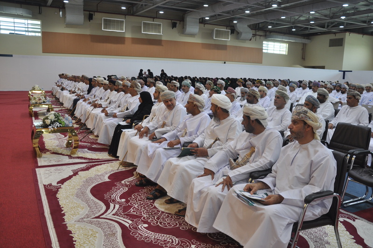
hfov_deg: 59.6
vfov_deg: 41.6
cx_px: 186
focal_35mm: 32
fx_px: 326
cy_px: 124
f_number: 4.5
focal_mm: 21
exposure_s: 1/80
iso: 400
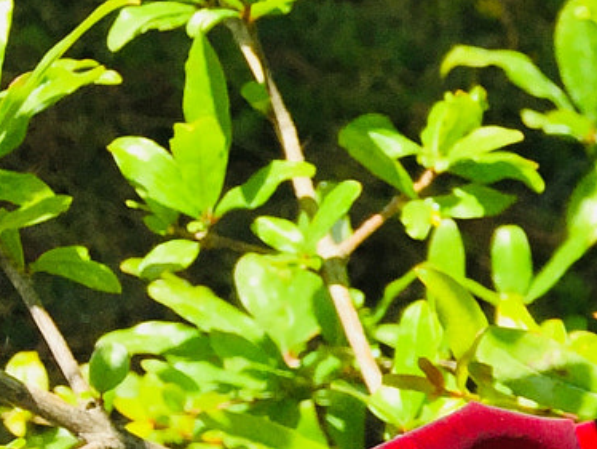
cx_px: 1140
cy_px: 543
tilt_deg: -36.2
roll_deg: -29.6
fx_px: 2140
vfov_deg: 11.7
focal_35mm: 124
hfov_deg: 13.8
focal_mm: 4.15
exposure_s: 1/1014
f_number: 2.2
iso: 32
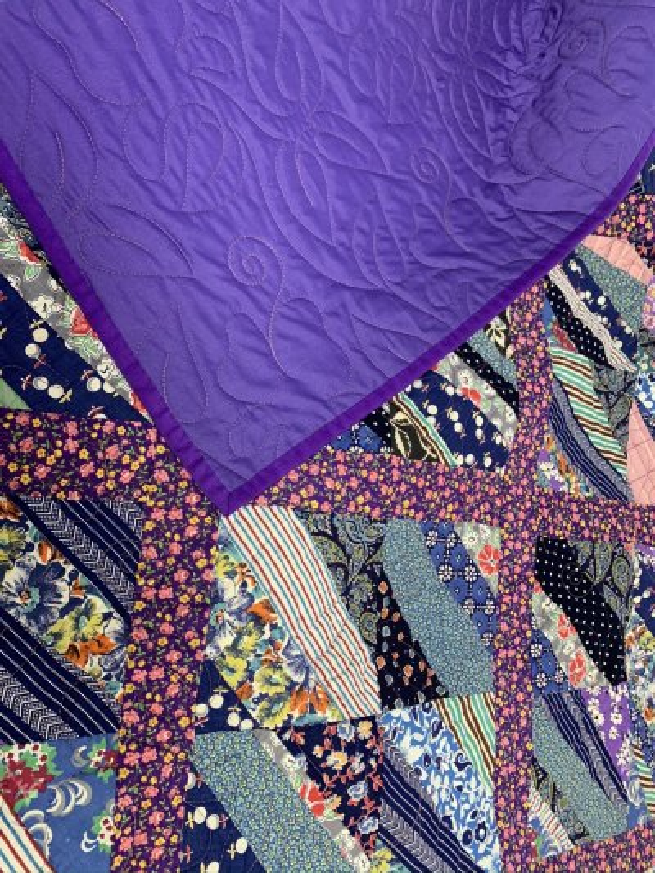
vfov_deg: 67.3
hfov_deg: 53.1
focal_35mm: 26
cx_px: 328
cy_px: 436
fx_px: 656
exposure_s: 1/60
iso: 100
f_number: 1.8
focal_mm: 4.25
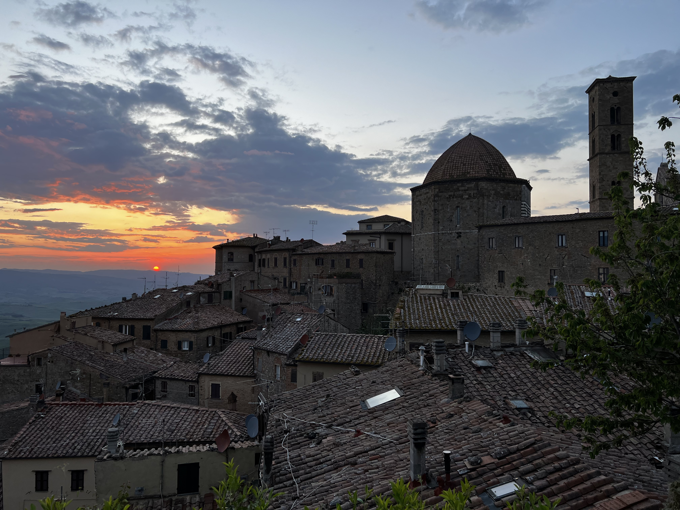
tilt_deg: +1.4
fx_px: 511
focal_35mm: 26
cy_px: 255
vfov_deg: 53.1
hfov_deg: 67.3
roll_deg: -0.6
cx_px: 340
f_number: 1.5
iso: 40
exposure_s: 1/260
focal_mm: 5.7
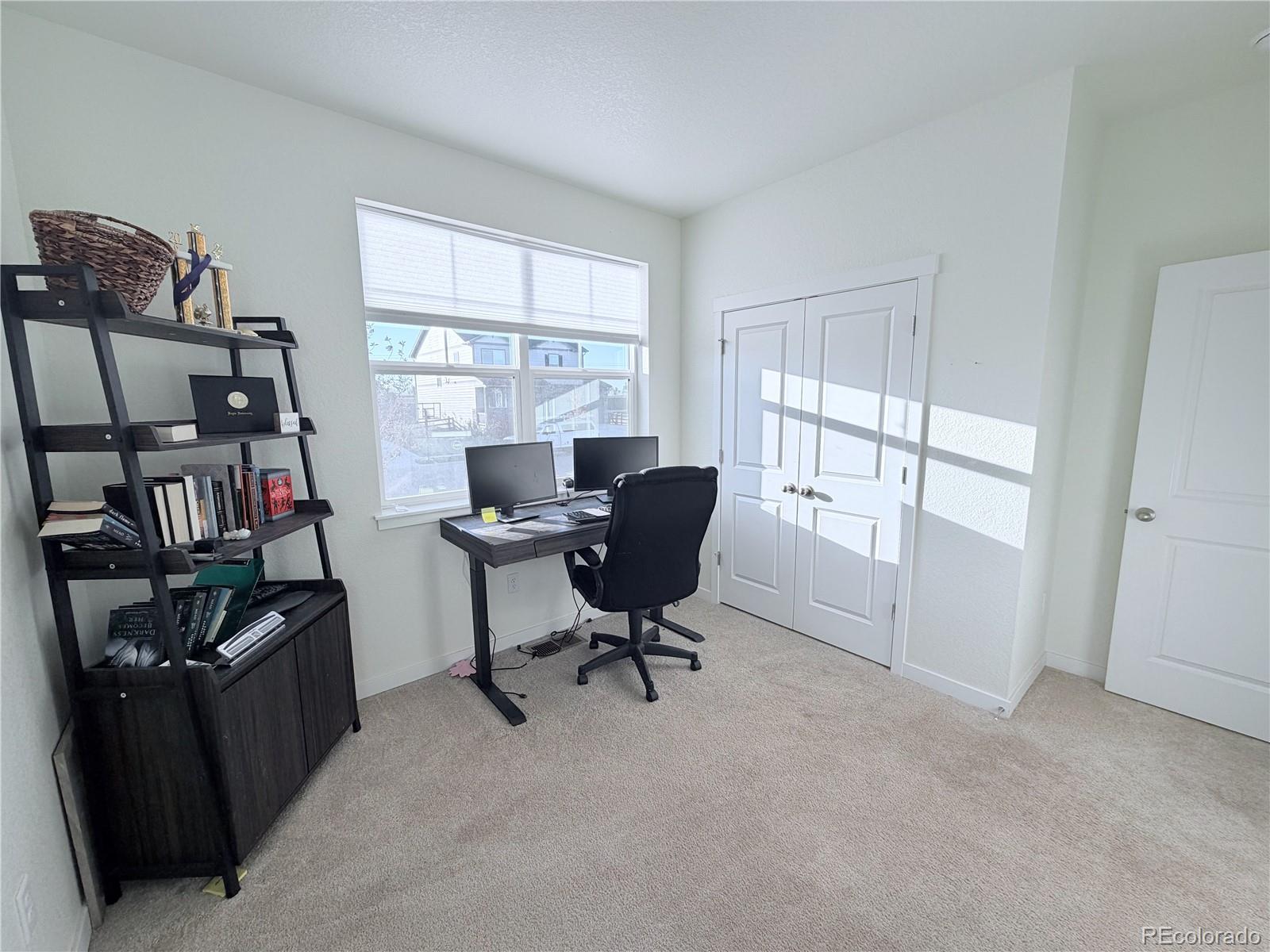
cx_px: 635
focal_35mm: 14
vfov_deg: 85.7
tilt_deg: -7.8
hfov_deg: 102.1
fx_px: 514
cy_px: 476
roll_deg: +0.4
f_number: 2.2
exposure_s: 1/219
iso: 40
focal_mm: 2.22
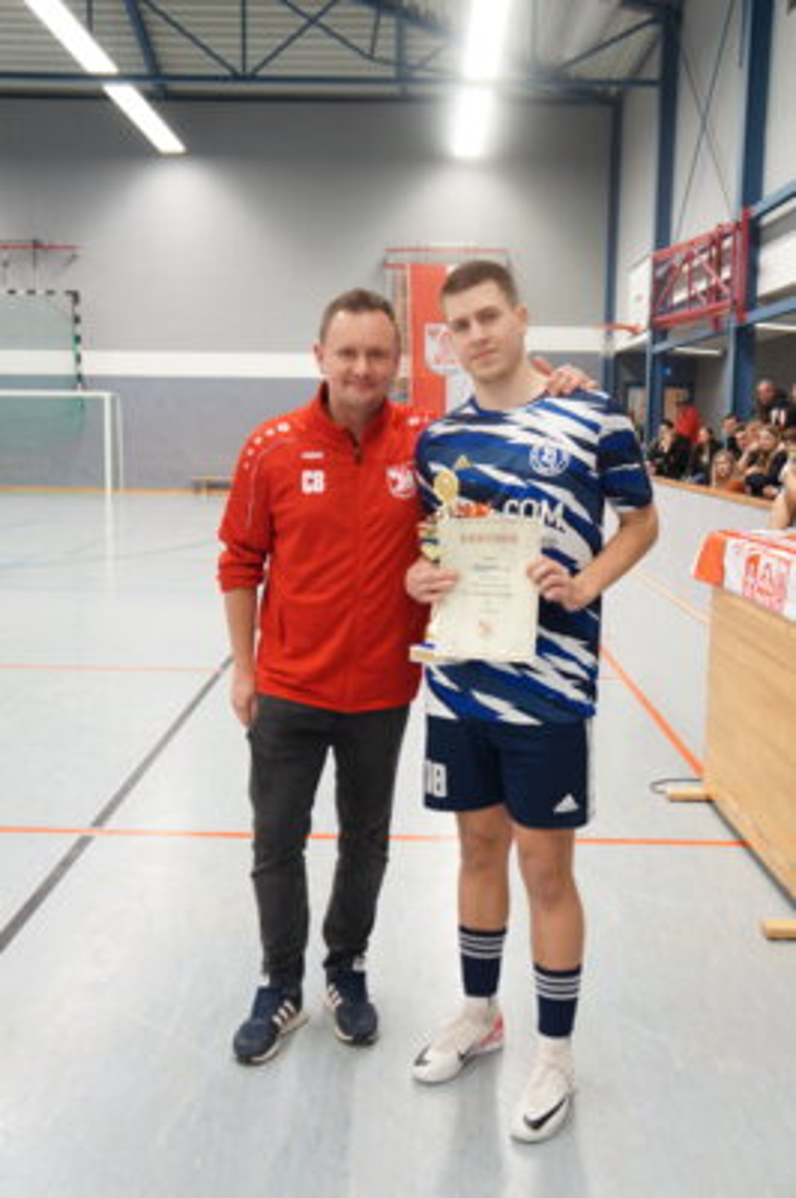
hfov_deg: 38.3
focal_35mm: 34
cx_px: 398
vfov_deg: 55.1
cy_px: 599
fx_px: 1146
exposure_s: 1/60
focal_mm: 23
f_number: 4
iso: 1000
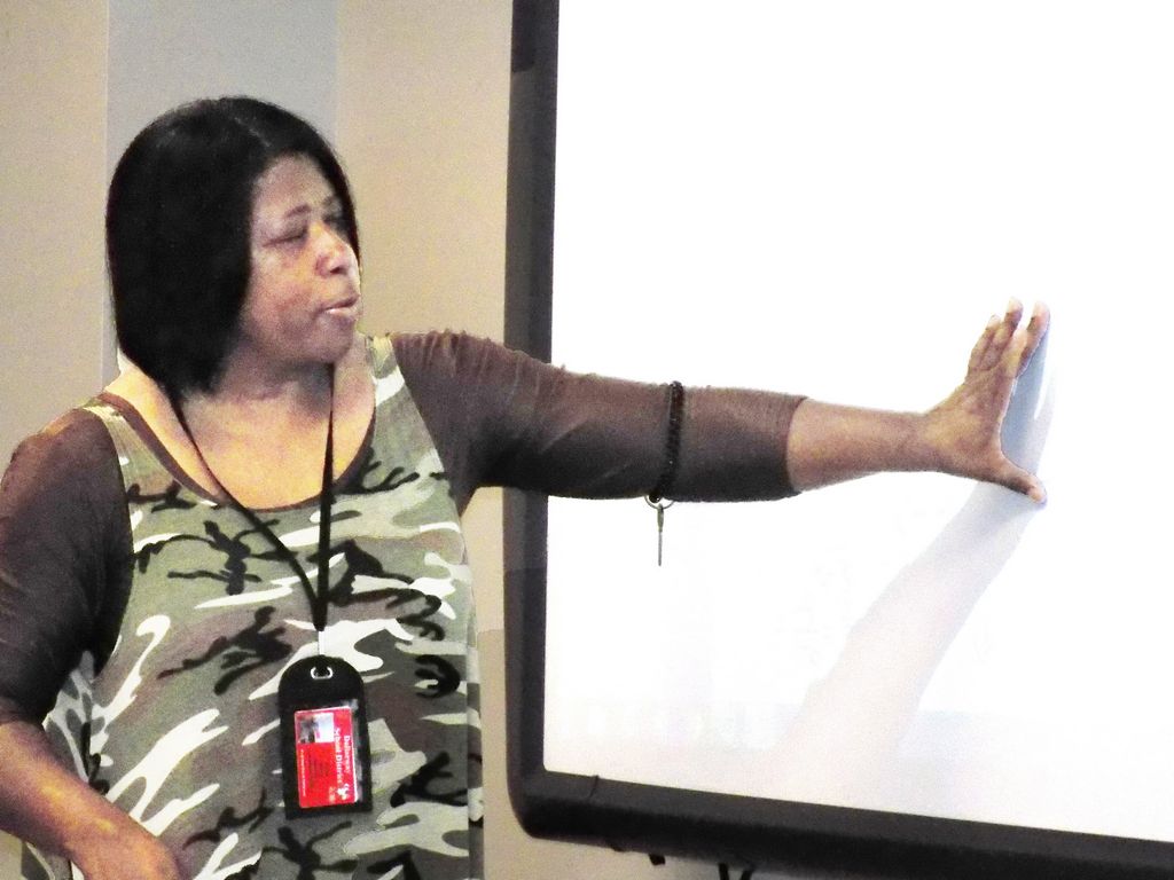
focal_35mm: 168
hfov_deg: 11.8
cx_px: 587
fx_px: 5698
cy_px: 440
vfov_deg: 8.8
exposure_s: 1/80
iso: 1600
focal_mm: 29.9
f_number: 5.3
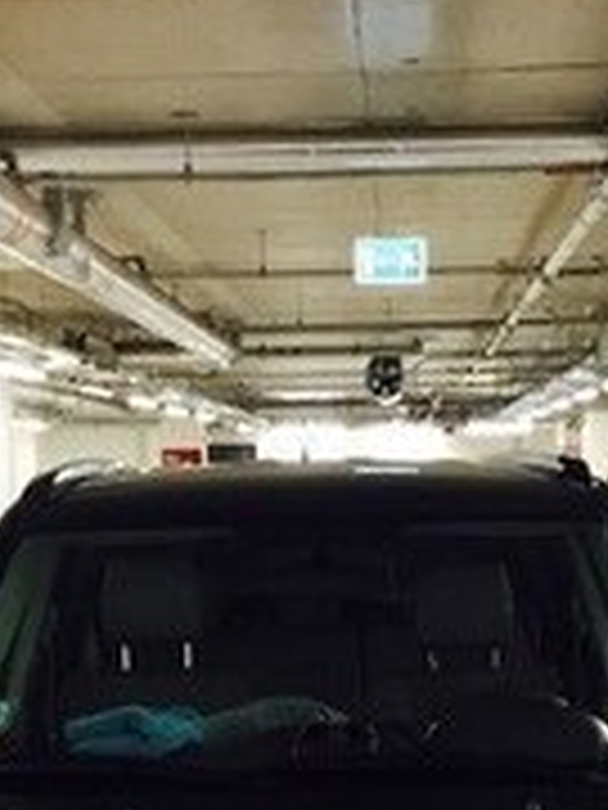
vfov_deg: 22.4
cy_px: 986
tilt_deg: -13.6
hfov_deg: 18.4
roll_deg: +0.6
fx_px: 1874
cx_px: 320
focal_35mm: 80
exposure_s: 1/33
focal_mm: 4.15
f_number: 2.2
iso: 160
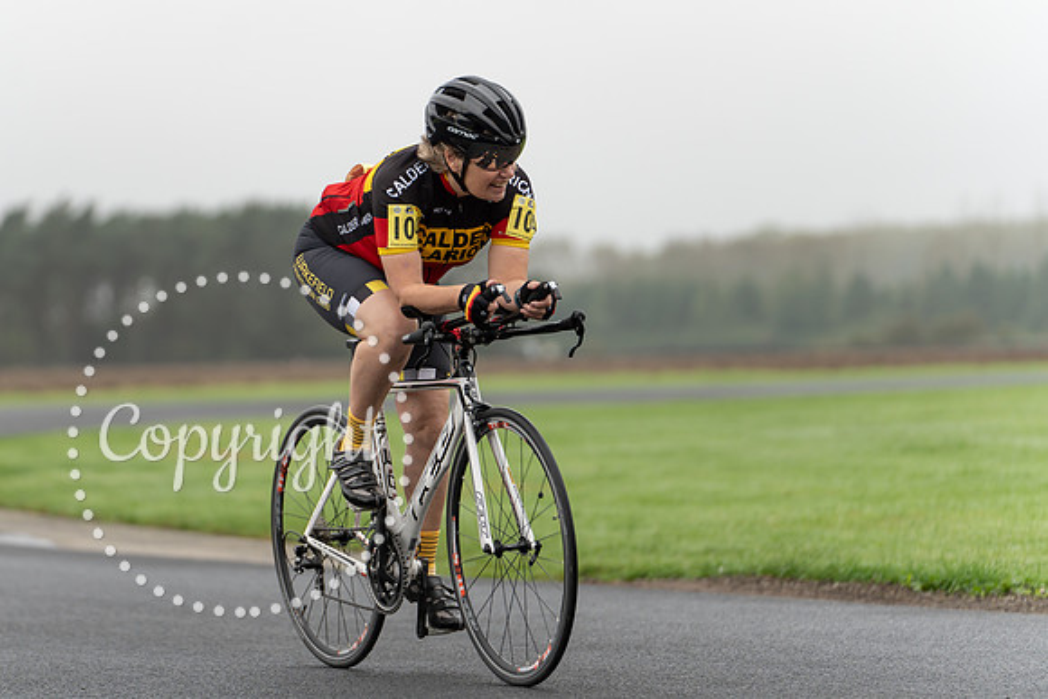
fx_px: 5231
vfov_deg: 7.6
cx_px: 425
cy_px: 283
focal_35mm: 180
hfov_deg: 11.4
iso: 200
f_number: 2.8
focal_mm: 151
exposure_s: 1/1000
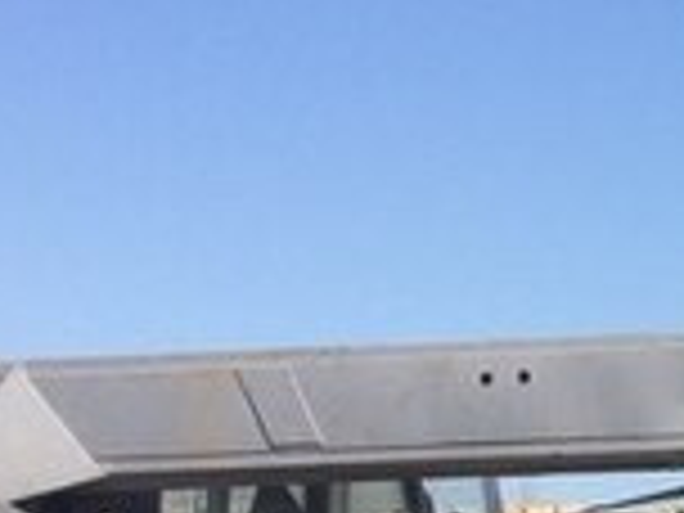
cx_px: 1080
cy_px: 713
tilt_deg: -1.7
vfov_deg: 11.4
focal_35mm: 126
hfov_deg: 14.4
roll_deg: +1.1
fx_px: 2490
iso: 32
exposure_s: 1/2160
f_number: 2.2
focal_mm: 4.15
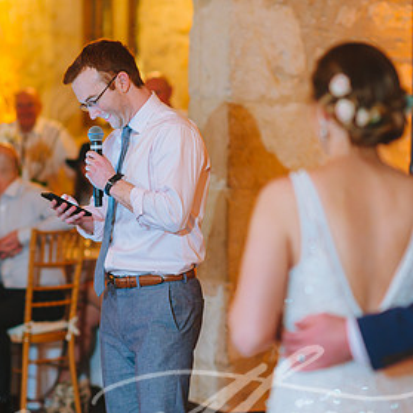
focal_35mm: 150
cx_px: 238
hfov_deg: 11.6
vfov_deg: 11.6
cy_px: 262
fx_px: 2025
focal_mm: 85
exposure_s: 1/100
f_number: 2
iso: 1600
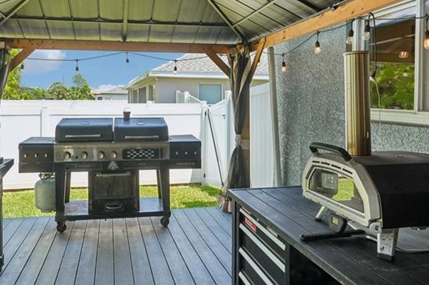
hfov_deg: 64.8
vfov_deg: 45.8
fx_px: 333
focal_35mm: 28
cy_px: 102
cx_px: 168
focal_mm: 16
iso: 400
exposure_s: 1/200
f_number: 8
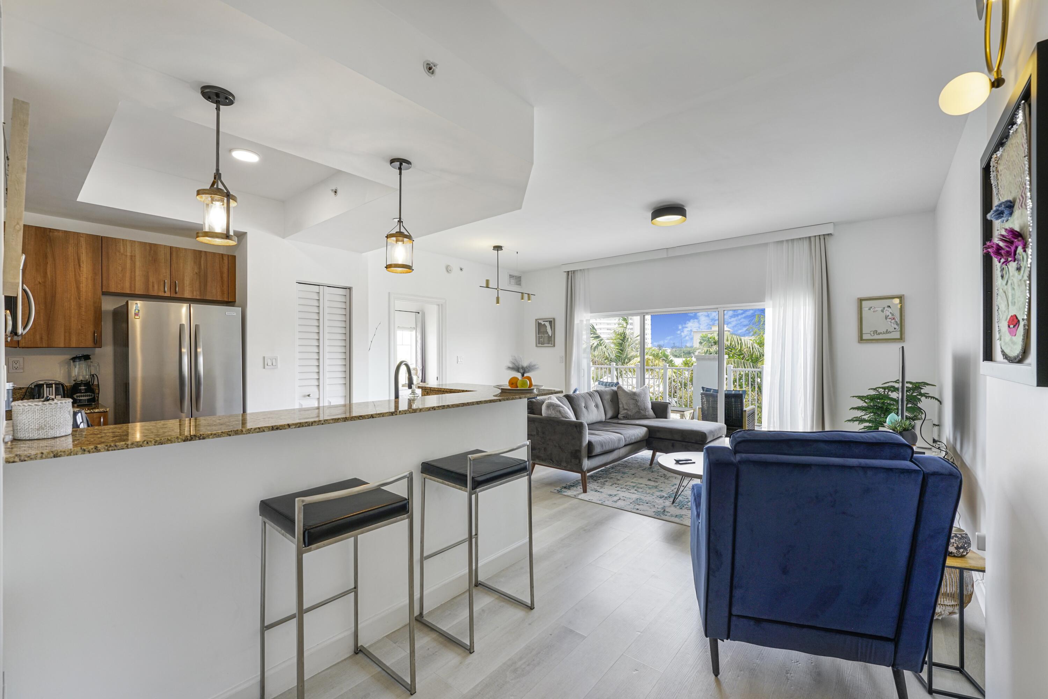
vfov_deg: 81.2
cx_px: 524
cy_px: 350
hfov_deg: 104.3
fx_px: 408
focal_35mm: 14
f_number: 8
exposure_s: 1/8
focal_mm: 14
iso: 250
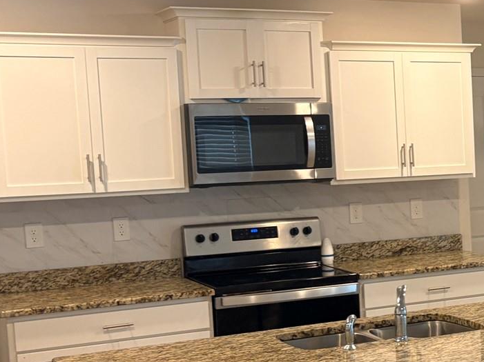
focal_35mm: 76
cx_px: 561
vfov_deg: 19.3
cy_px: 232
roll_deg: +1.2
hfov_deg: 23.7
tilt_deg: -4.3
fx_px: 1062
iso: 125
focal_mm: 5.96
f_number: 1.6
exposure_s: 1/60
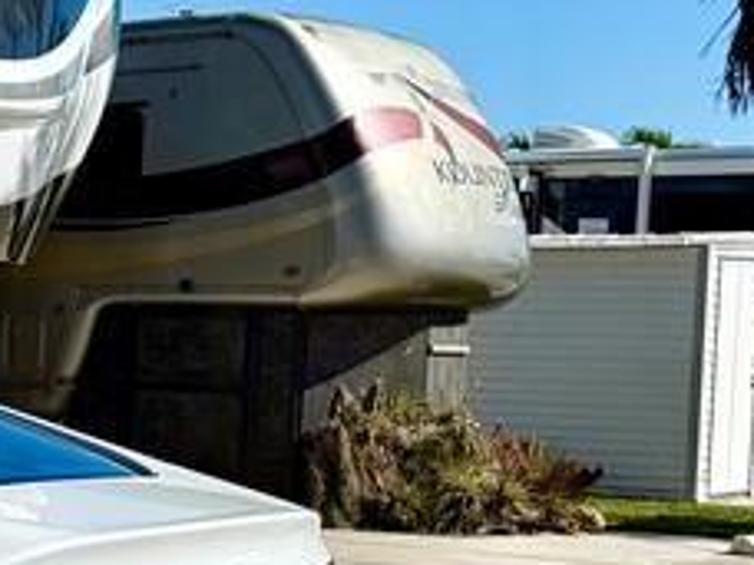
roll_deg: -1.4
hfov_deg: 14.6
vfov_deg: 13.6
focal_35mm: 108
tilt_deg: -3.4
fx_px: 2352
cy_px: 469
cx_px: -810
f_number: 1.78
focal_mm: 6.76
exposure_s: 1/6173
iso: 80
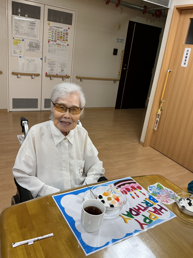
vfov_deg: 61.7
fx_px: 216
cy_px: 129
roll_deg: -6.4
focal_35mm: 29
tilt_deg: -20.3
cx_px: 96
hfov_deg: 48.2
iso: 50
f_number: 1.8
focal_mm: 3
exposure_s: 1/60
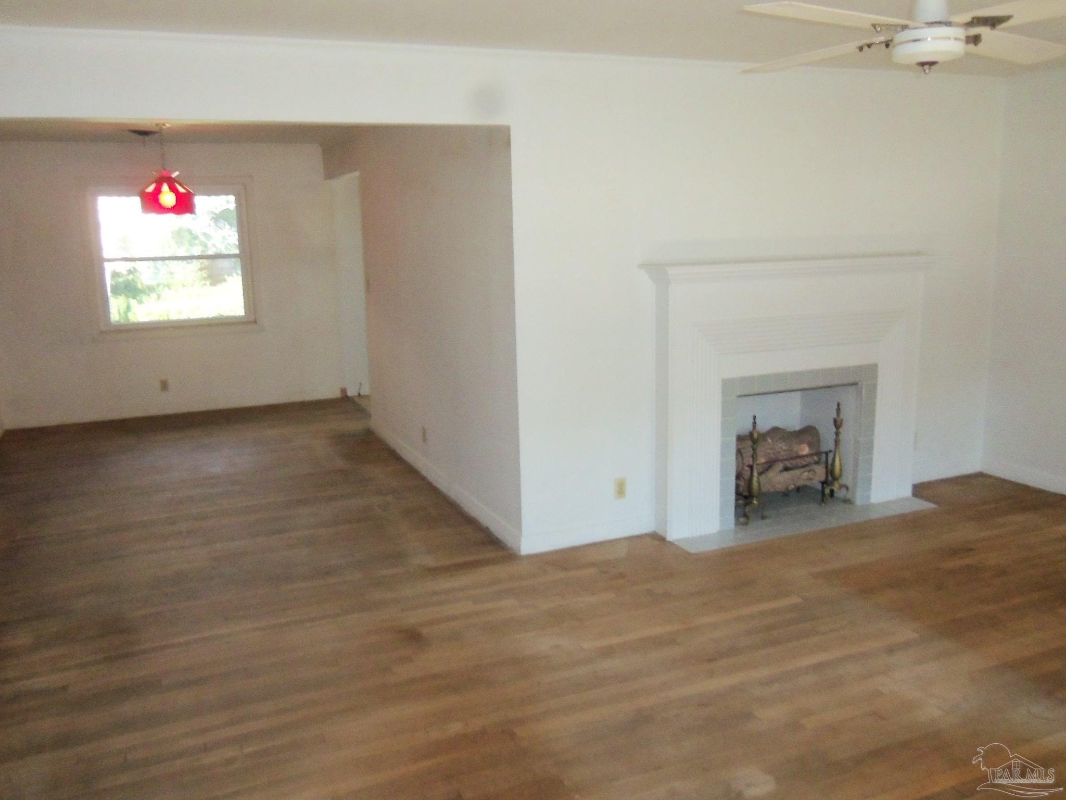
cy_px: 400
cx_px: 533
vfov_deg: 49.7
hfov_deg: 63.4
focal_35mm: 28
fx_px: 862
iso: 320
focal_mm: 5.1
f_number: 3.9
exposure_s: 1/40
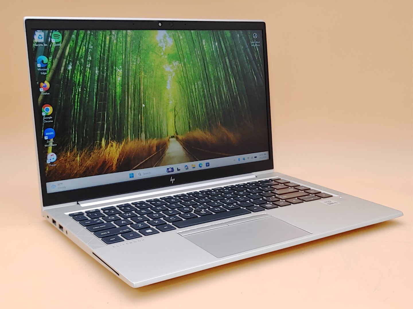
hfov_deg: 41.2
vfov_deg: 31.5
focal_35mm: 46
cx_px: 206
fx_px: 549
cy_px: 154
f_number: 1.8
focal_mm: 4.36
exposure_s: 1/120
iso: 100
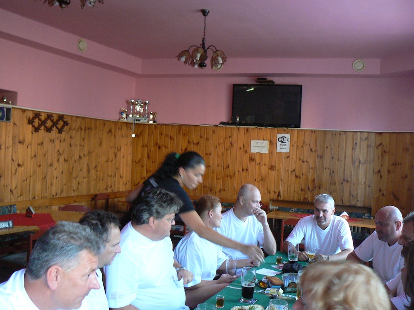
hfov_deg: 51.4
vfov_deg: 39.7
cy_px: 155
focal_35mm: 36
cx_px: 207
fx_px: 431
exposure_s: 1/13
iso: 200
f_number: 2.8
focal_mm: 6
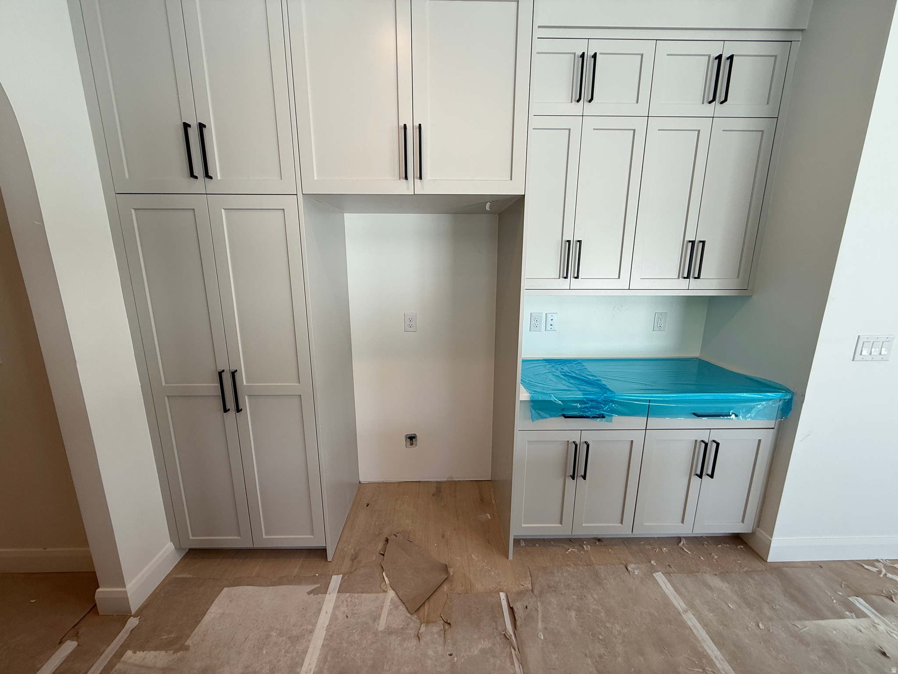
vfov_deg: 85.7
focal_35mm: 14
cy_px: 337
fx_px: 363
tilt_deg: -12.0
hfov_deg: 102.1
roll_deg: +1.0
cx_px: 449
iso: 80
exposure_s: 1/120
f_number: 2.2
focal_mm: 2.22
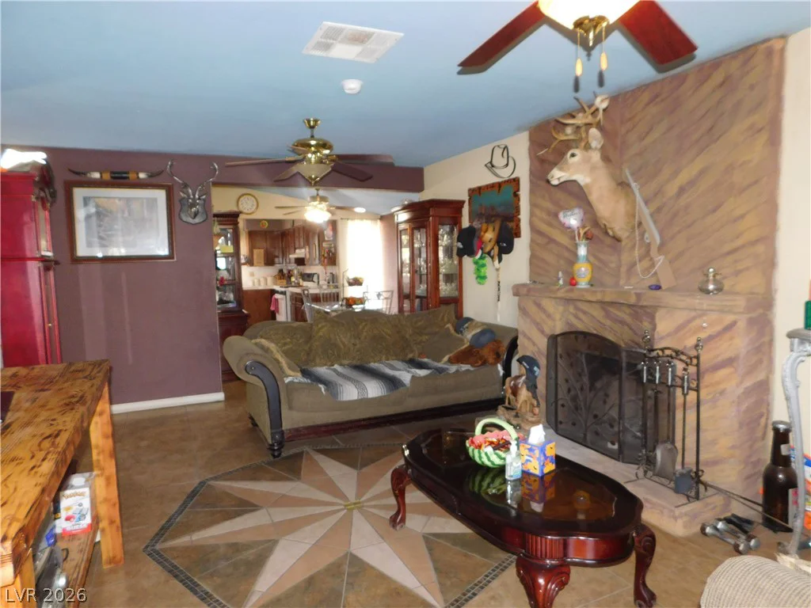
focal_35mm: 23
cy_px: 304
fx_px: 539
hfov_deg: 73.9
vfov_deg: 58.9
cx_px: 406
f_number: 3
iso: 250
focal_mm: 4
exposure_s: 1/30
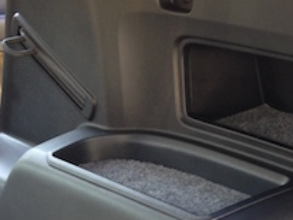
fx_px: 814
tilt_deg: -31.5
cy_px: 302
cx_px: 260
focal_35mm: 96
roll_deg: +1.6
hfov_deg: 20.0
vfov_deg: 14.6
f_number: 2.4
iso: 64
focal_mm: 4.12
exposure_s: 1/20
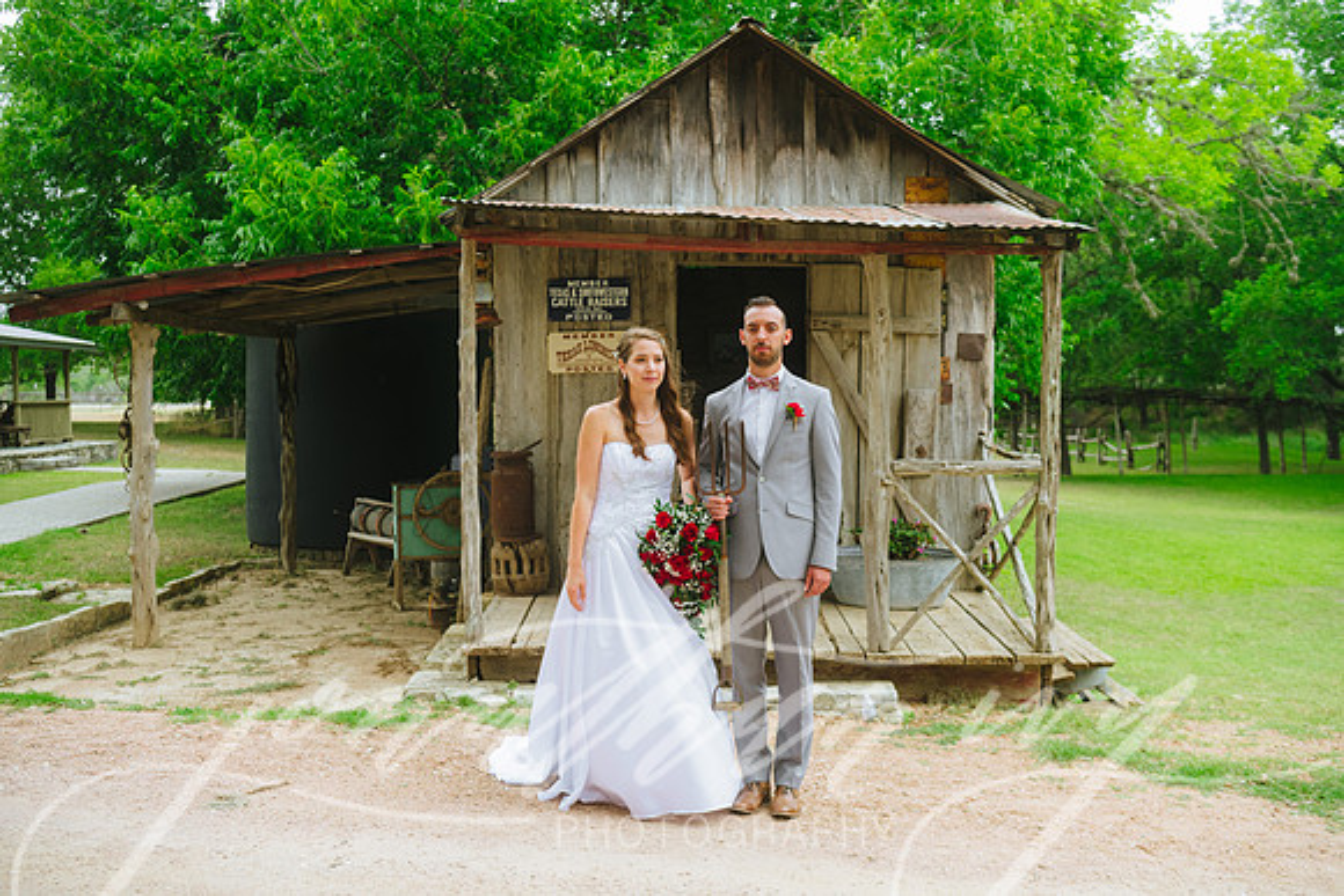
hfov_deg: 48.4
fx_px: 1494
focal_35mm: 40
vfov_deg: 33.4
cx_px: 672
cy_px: 448
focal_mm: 40
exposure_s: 1/250
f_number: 4
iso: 320
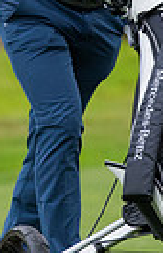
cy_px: -41
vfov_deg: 2.1
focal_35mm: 986
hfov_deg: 1.4
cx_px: 37
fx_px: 6861
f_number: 4
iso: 1000
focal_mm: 185
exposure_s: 1/1250
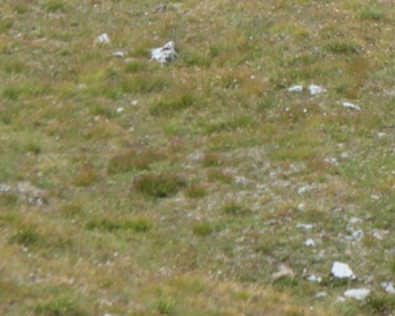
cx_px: 313
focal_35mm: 360
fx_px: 4209
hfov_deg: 5.4
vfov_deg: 4.3
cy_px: -179
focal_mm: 28.4
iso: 200
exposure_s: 1/1000
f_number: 4.8
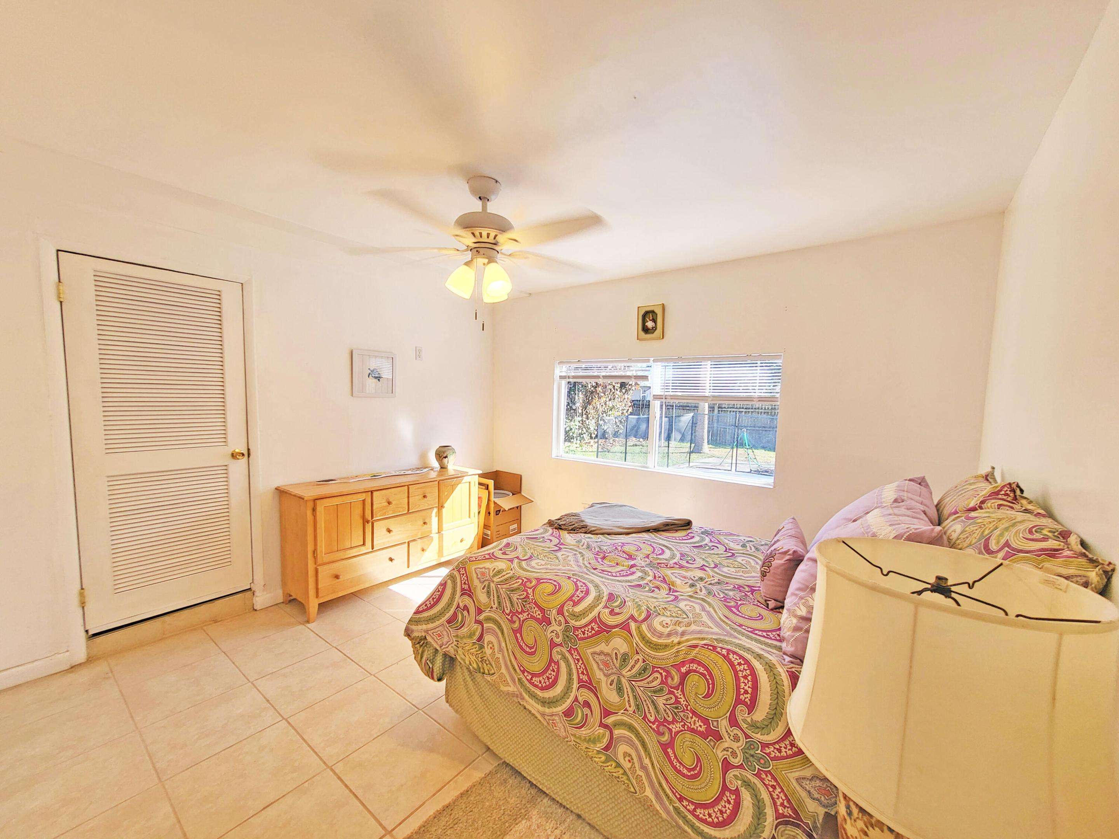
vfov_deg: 89.9
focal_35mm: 13
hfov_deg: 106.2
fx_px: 420
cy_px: 420
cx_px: 560
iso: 32
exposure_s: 1/60
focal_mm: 1.74
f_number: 2.2
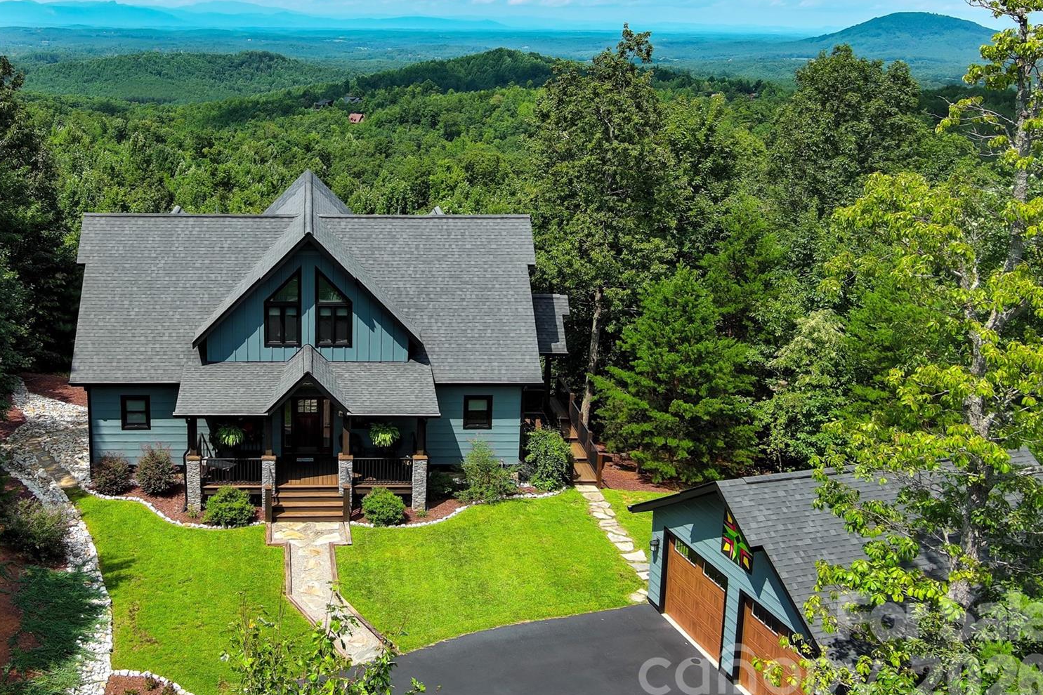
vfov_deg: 33.2
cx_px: 342
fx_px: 1159
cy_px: 250
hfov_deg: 47.6
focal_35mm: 40
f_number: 2.8
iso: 100
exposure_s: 1/1250
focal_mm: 10.57
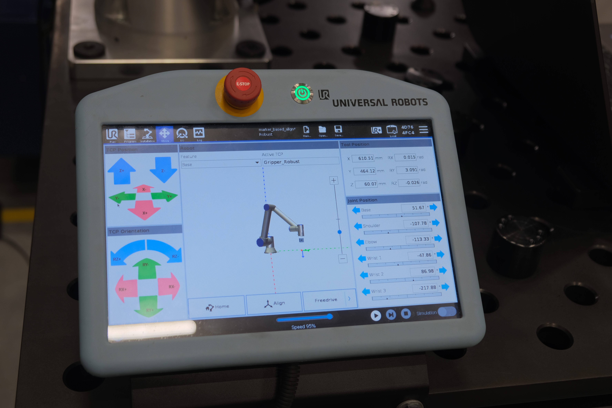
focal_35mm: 45
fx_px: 765
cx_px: 306
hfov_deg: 43.6
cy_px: 204
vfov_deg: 29.9
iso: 320
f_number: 3.6
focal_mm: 30.2
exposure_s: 1/100
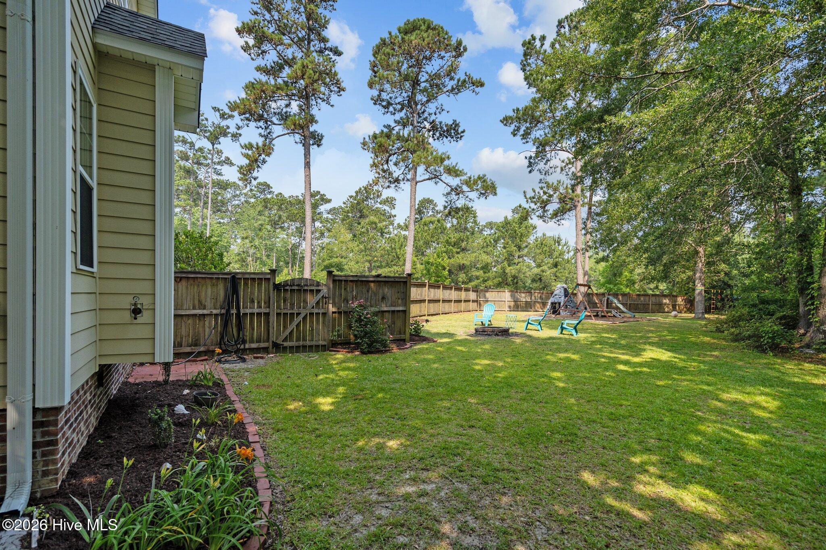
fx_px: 367
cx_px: 413
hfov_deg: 96.7
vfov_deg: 73.7
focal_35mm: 16
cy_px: 275
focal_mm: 16
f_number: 4
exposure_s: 1/800
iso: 250
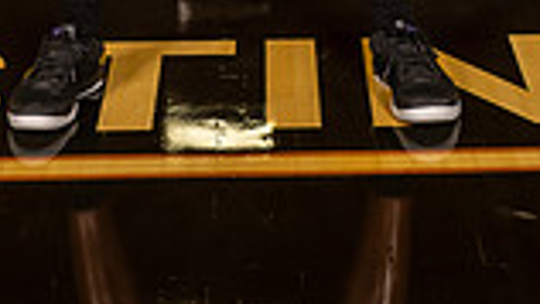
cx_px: 256
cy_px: -406
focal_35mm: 149
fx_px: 2134
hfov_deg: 14.4
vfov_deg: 7.6
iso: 640
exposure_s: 1/400
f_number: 7.1
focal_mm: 50
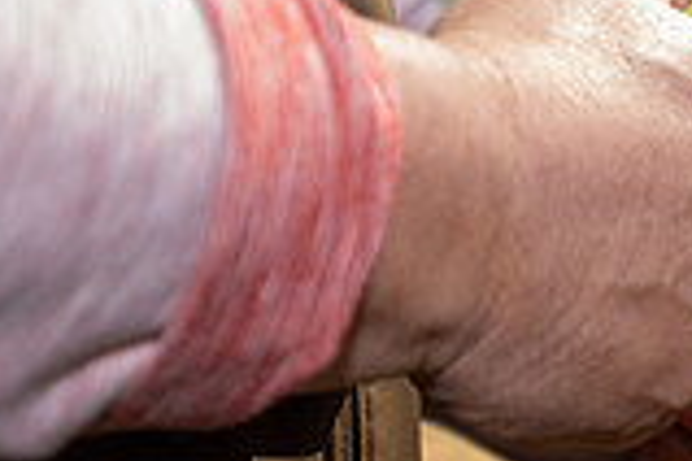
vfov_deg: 10.6
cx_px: 831
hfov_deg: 15.4
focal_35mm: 128
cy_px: 13
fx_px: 2460
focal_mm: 35
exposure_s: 1/250
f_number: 2.8
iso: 80
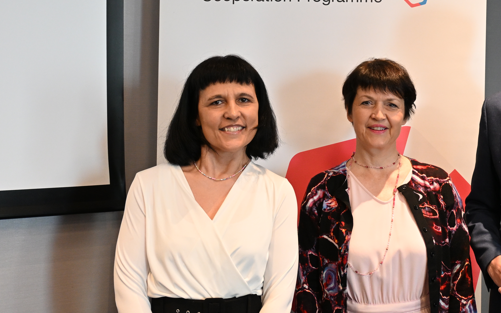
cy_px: 128
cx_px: 351
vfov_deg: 22.4
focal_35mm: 58
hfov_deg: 34.7
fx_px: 790
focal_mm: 23
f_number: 4.2
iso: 1250
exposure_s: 1/60
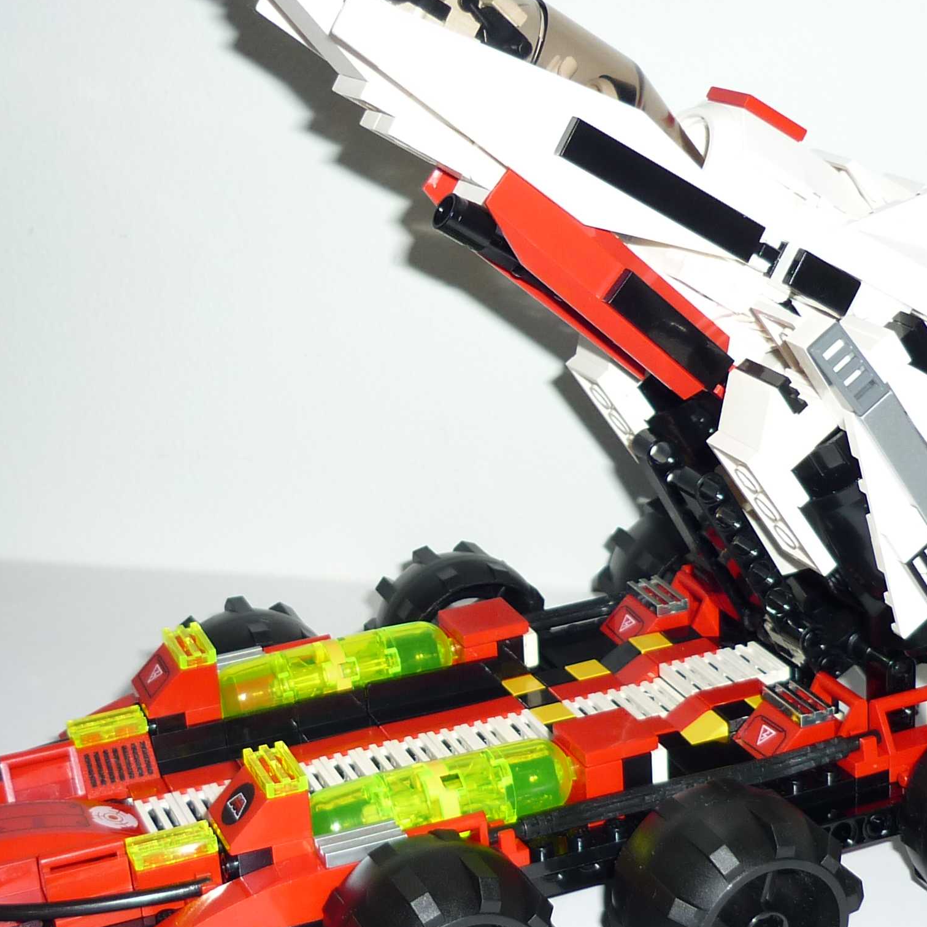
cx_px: 400
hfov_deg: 27.3
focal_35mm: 63
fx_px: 1909
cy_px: 538
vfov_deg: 27.3
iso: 100
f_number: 2.8
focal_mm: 5.5
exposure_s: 1/60
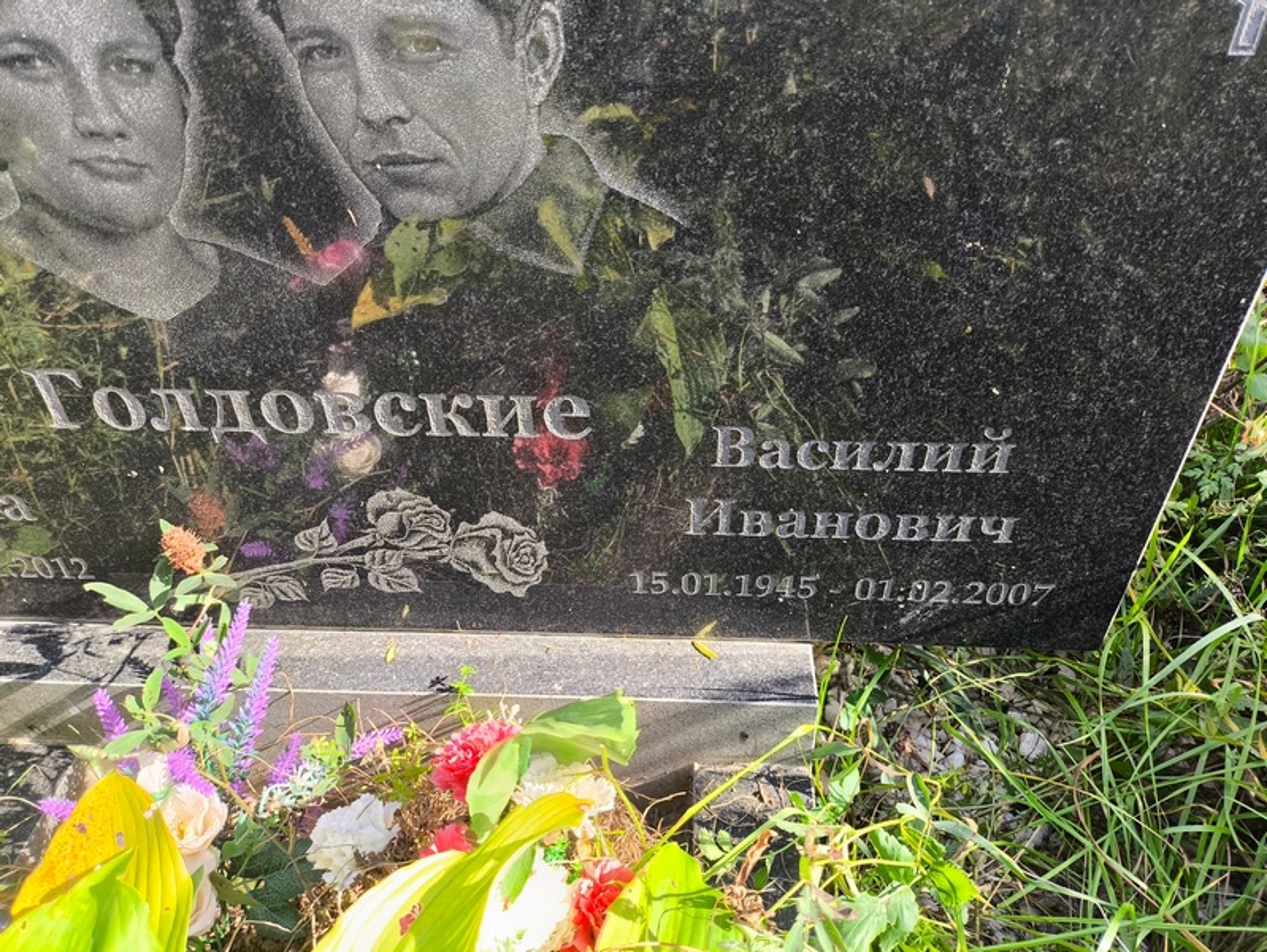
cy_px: 476
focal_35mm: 25
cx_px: 634
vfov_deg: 54.9
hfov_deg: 69.4
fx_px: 915
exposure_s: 1/190
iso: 50
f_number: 1.7
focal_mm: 4.71
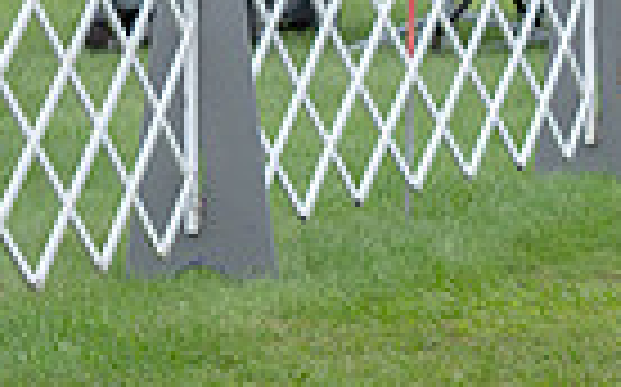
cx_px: 986
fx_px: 5733
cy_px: -74
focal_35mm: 339
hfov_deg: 6.1
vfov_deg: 3.9
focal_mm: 79
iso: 400
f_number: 4.5
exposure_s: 1/1000
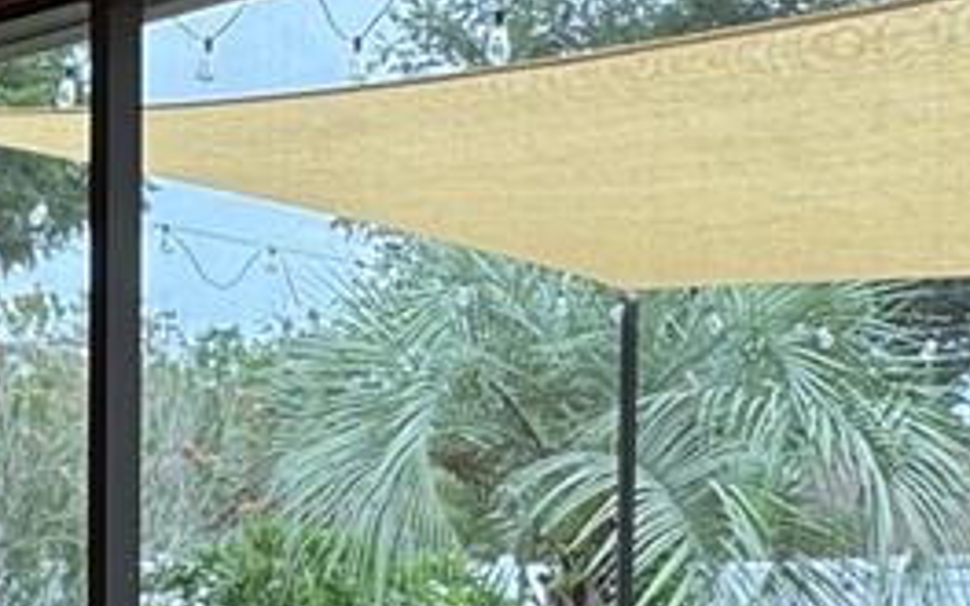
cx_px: -110
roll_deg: -0.5
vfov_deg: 14.3
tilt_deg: -2.2
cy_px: 573
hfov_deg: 21.8
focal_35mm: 90
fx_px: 2379
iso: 40
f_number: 2.2
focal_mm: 2.22
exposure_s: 1/211
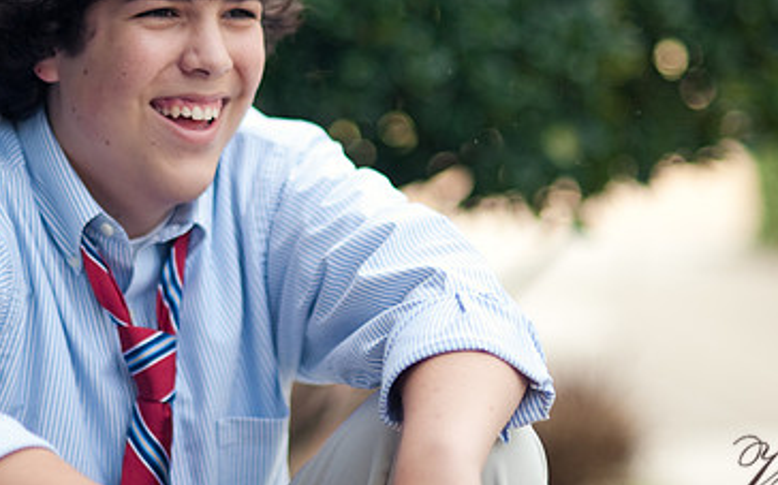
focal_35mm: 138
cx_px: 252
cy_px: 167
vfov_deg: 9.5
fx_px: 2924
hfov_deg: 15.1
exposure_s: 1/1000
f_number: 1.8
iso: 320
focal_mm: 85
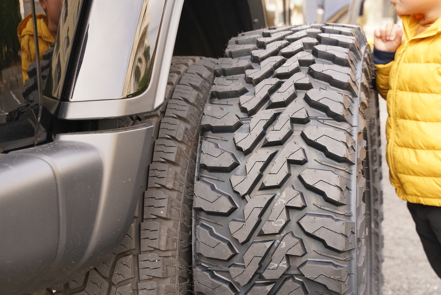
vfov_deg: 25.1
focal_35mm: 54
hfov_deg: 36.8
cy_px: 148
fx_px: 662
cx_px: 220
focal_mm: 54
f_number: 5.6
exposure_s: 1/125
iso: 800
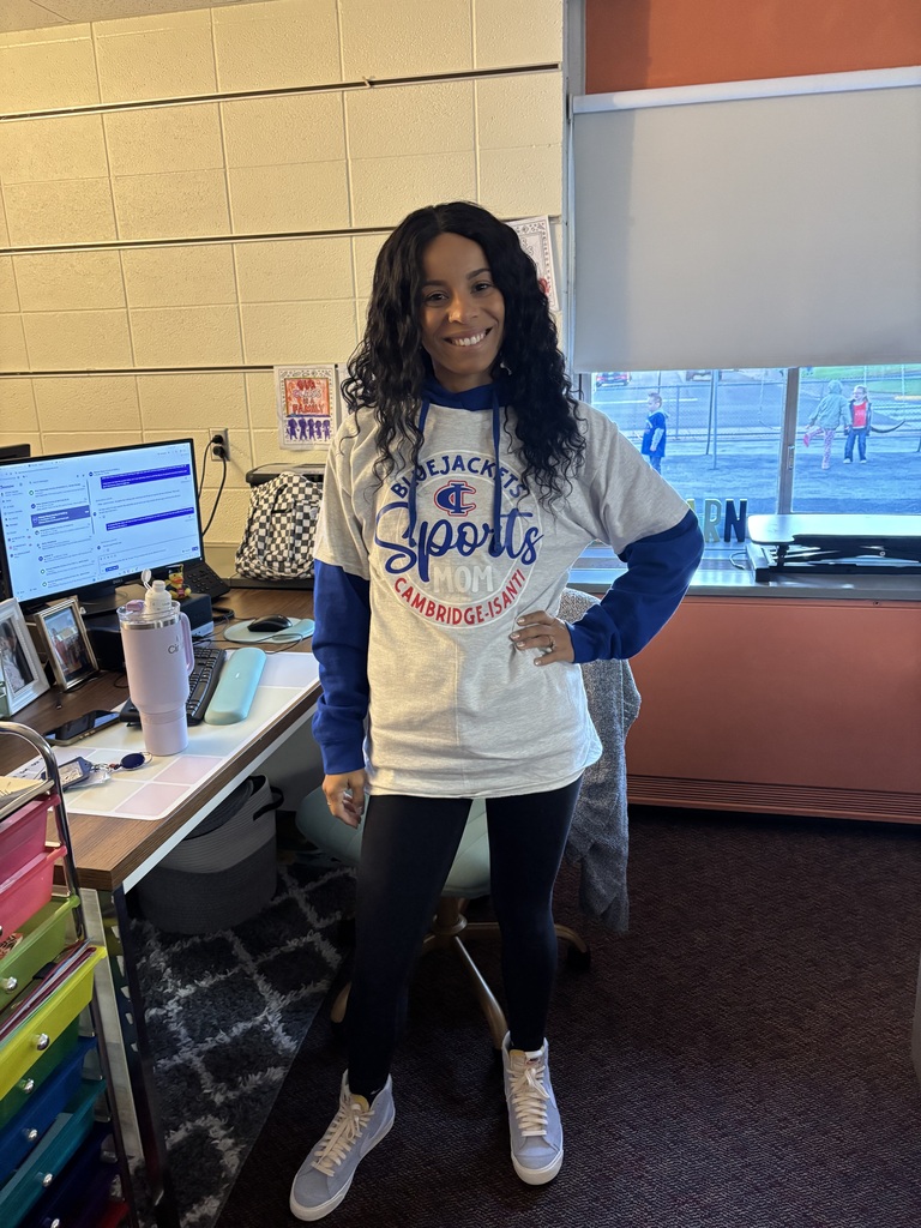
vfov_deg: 67.3
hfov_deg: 53.1
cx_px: 460
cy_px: 614
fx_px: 922
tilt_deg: -16.4
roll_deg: +1.5
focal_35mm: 26
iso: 640
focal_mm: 5.96
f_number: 1.6
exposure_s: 1/40
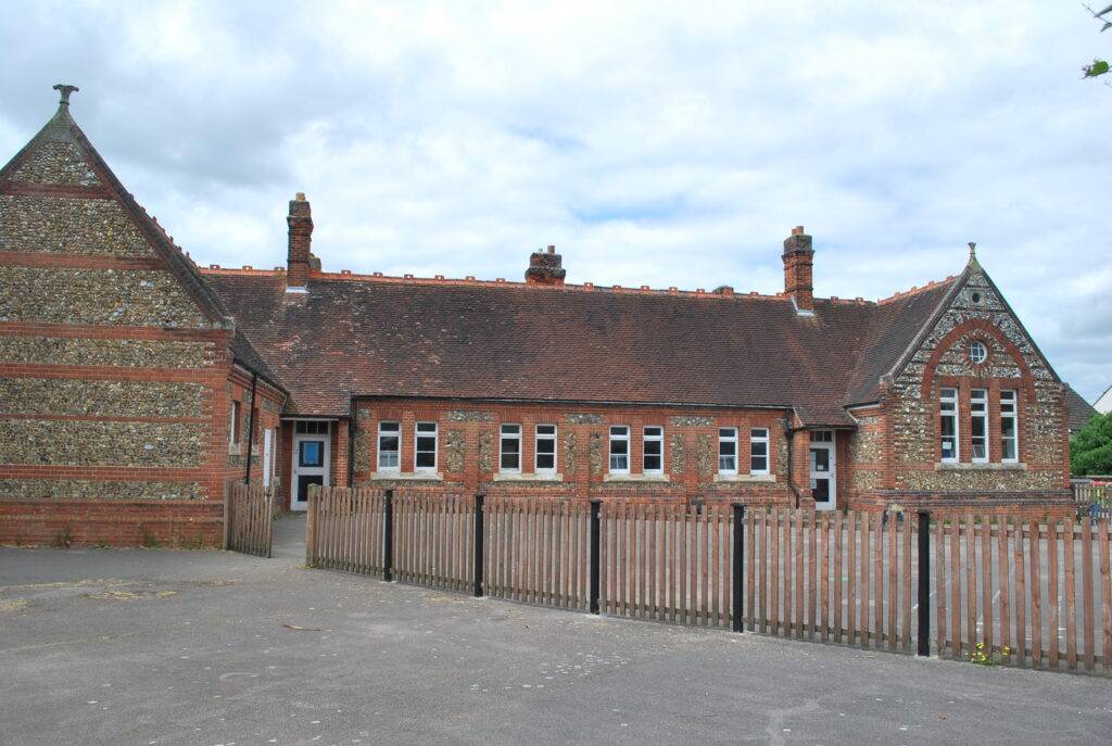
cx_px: 556
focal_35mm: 27
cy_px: 373
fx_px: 836
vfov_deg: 48.1
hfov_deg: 67.3
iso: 100
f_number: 8
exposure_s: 1/250
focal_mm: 18
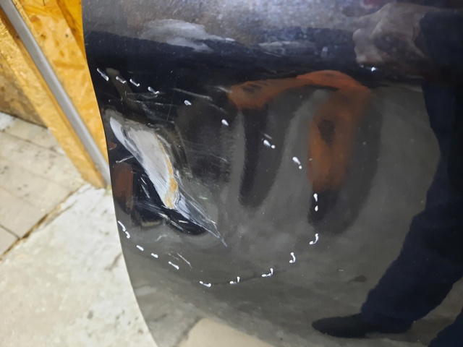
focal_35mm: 25
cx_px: 232
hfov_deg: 69.4
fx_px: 334
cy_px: 174
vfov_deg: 54.9
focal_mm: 4.6
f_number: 2
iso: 800
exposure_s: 1/25
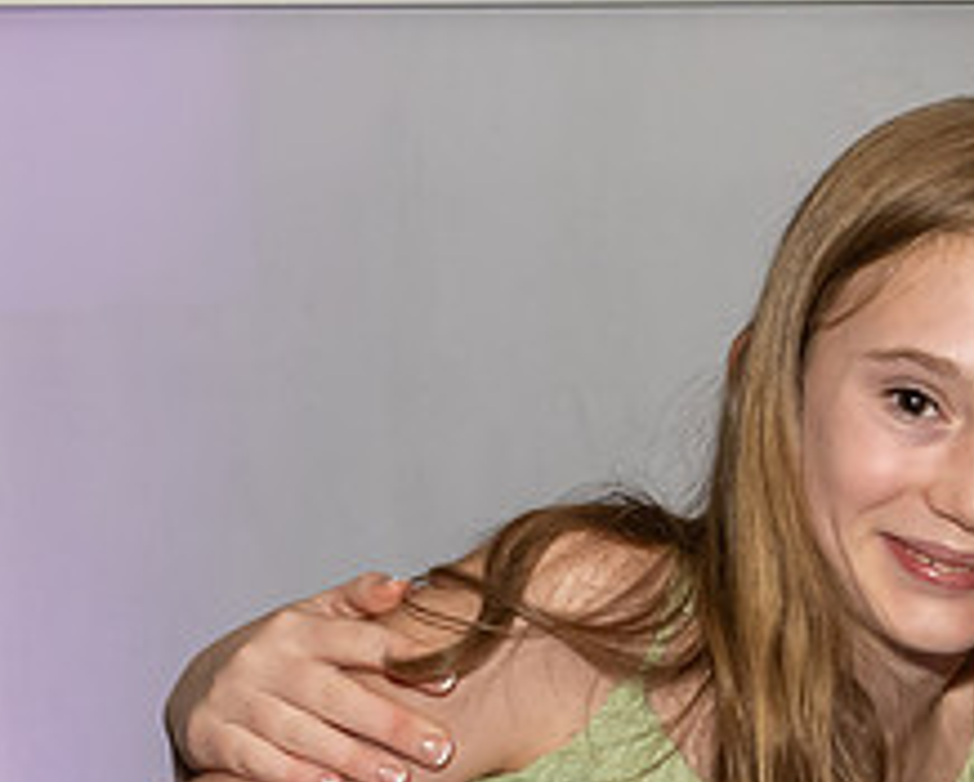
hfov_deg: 8.8
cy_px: 831
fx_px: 6148
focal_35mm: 213
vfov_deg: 7.2
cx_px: 1625
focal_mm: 38
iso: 1000
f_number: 7.1
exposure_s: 1/250
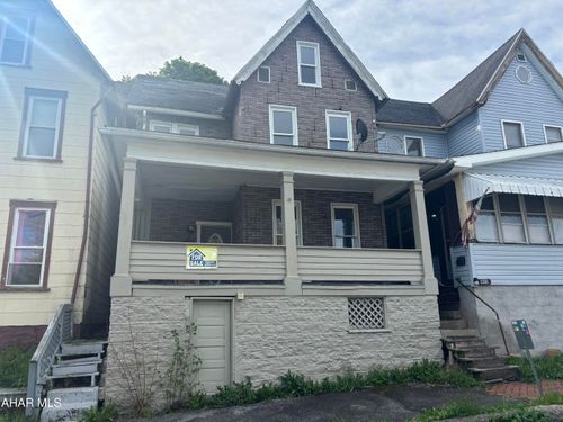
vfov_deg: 53.1
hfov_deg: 67.3
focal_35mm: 26
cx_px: 282
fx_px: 423
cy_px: 211
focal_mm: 5.96
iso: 50
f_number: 1.6
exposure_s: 1/1912
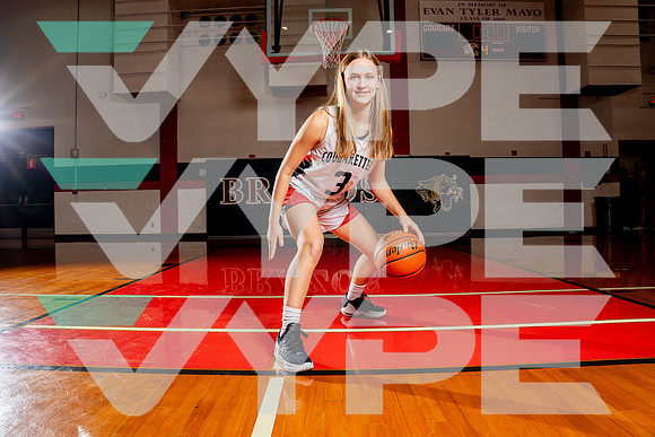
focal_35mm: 25
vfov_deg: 51.2
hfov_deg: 71.4
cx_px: 313
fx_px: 456
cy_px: 209
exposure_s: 1/250
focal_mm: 24
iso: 100
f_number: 5.6
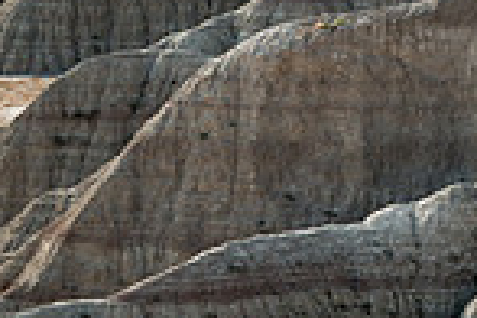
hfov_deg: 5.7
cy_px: 237
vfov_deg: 3.8
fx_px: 4743
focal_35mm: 358
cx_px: 429
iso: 200
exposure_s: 1/100
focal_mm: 72
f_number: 13
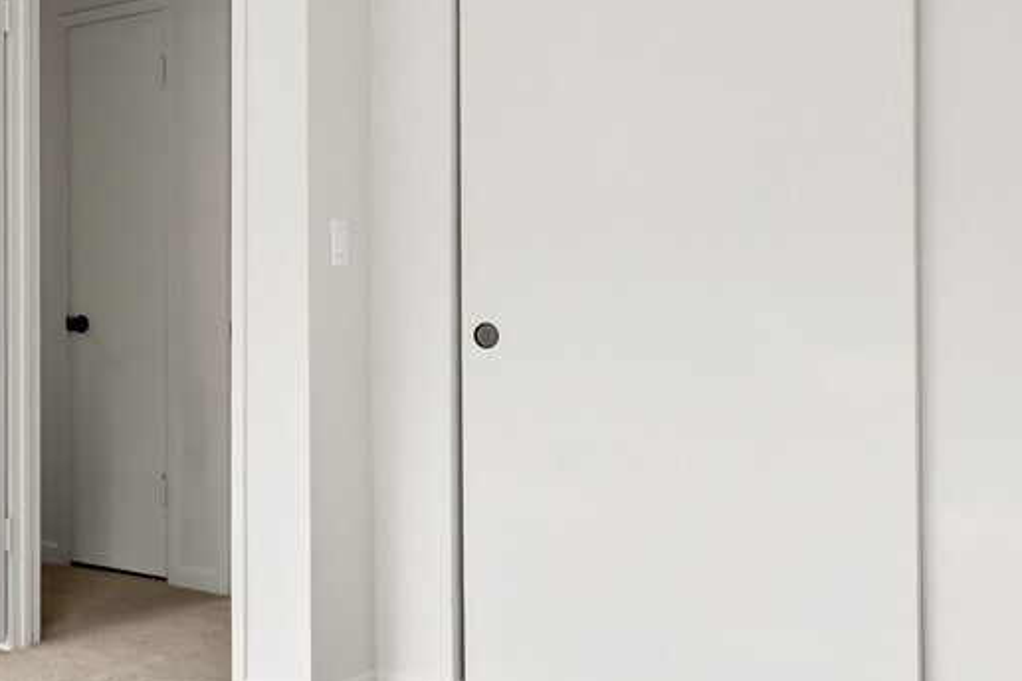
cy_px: 292
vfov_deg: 29.2
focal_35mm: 46
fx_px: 1306
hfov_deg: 38.2
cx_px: 10
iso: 640
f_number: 7.1
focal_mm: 14
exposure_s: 1/40
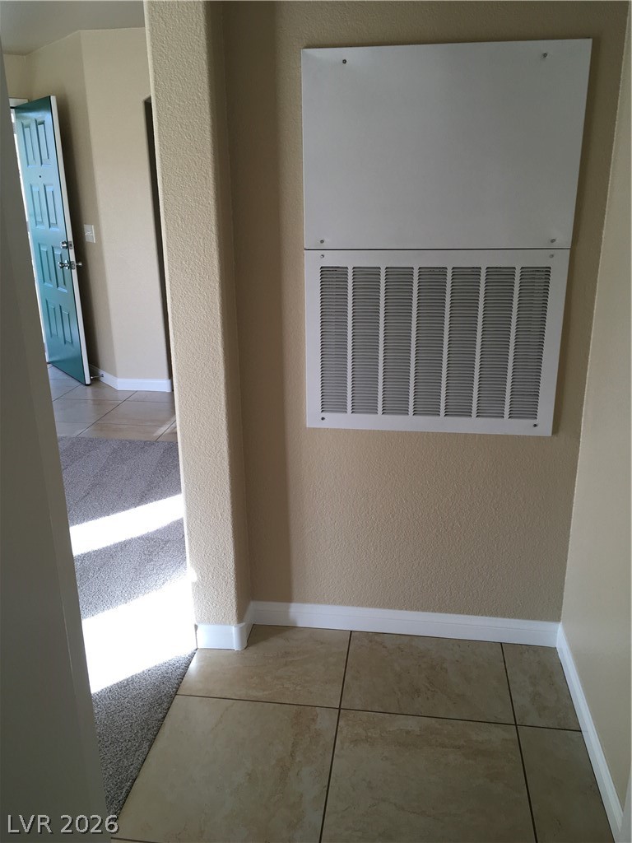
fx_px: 706
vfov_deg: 61.7
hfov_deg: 48.2
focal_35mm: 29
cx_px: 316
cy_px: 422
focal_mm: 4.15
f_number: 2.2
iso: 32
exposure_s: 1/60
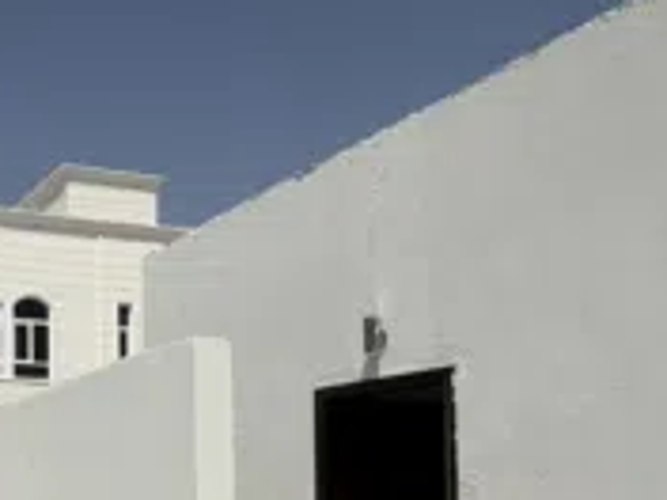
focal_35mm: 51
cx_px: 110
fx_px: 983
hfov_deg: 35.9
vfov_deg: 27.3
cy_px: 470
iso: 20
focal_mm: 2.22
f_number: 2.2
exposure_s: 1/2717
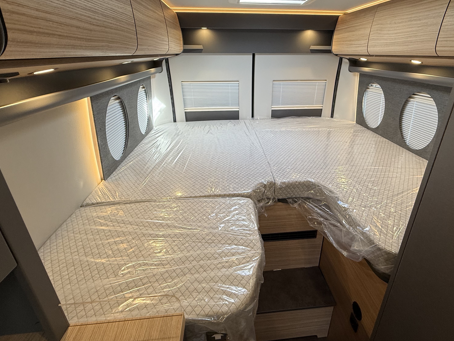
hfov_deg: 84.4
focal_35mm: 19
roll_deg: +0.9
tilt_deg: -25.0
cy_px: 165
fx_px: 249
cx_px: 252
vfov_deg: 68.7
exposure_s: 1/99
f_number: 2.2
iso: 125
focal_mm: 2.22
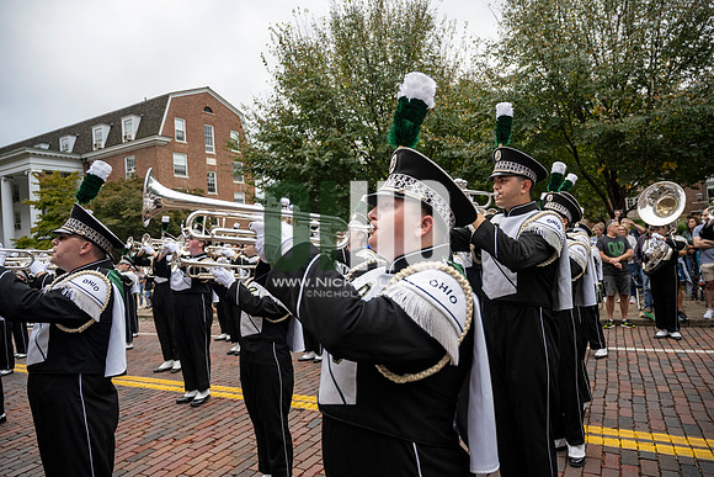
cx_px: 357
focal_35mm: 24
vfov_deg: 53.2
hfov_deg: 73.7
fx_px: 476
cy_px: 238
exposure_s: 1/1600
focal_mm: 24
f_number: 4
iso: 640
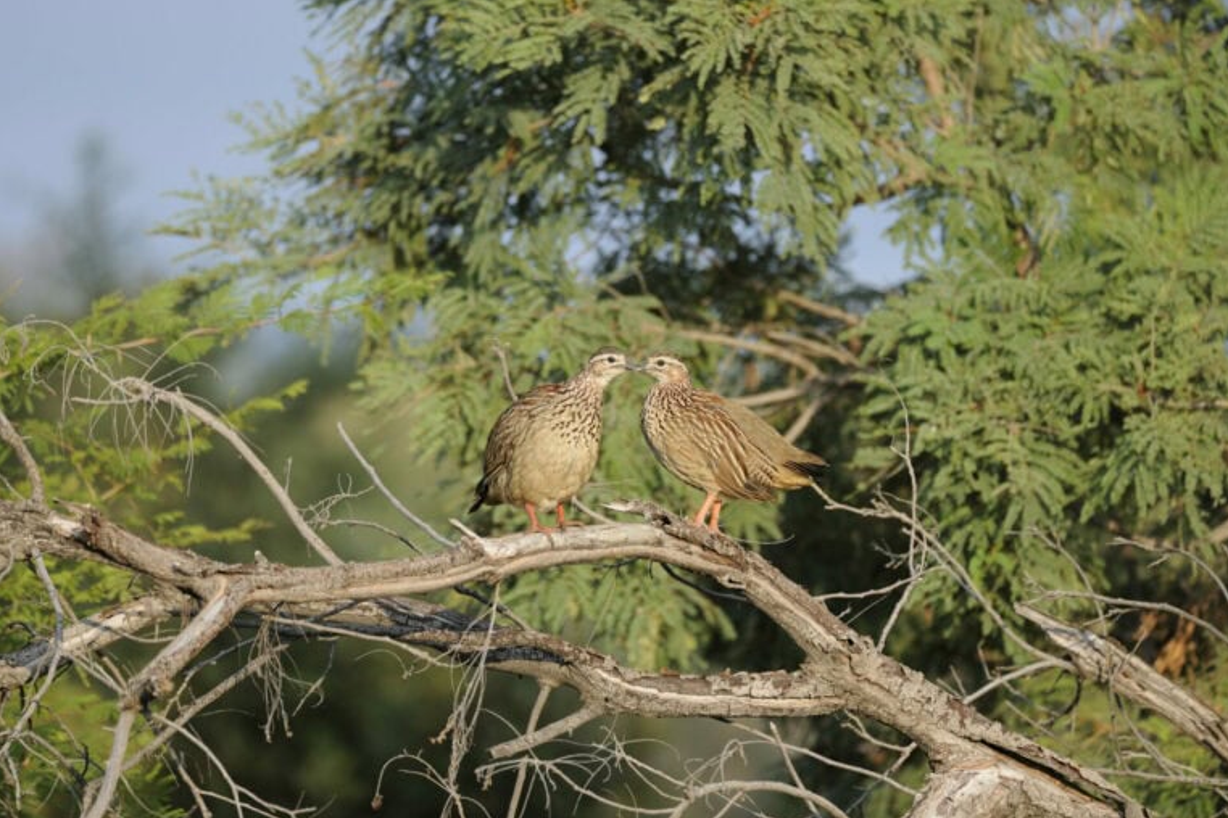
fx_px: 13746
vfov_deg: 3.4
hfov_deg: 5.1
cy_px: 409
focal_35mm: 403
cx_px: 616
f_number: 4.5
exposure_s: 1/800
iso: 320
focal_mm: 400
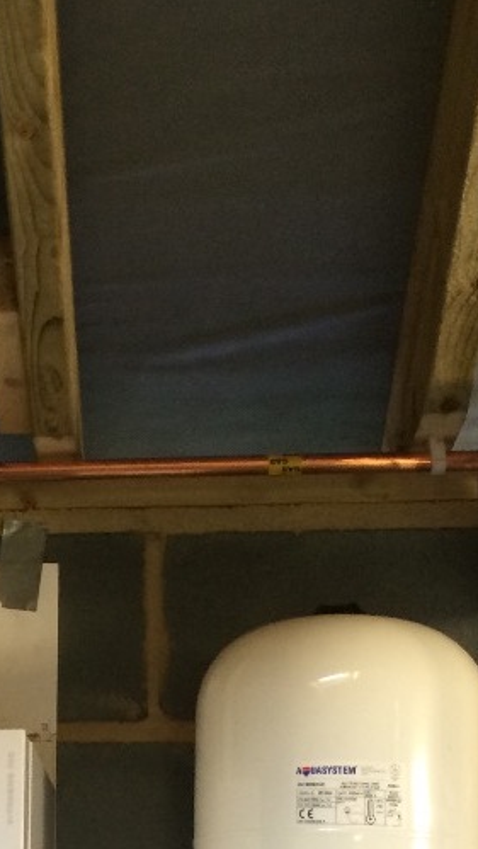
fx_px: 1711
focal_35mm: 76
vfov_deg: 27.1
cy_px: 730
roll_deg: -0.7
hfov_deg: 15.5
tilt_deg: +7.1
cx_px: -34
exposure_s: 1/30
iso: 100
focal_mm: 4.15
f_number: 2.2
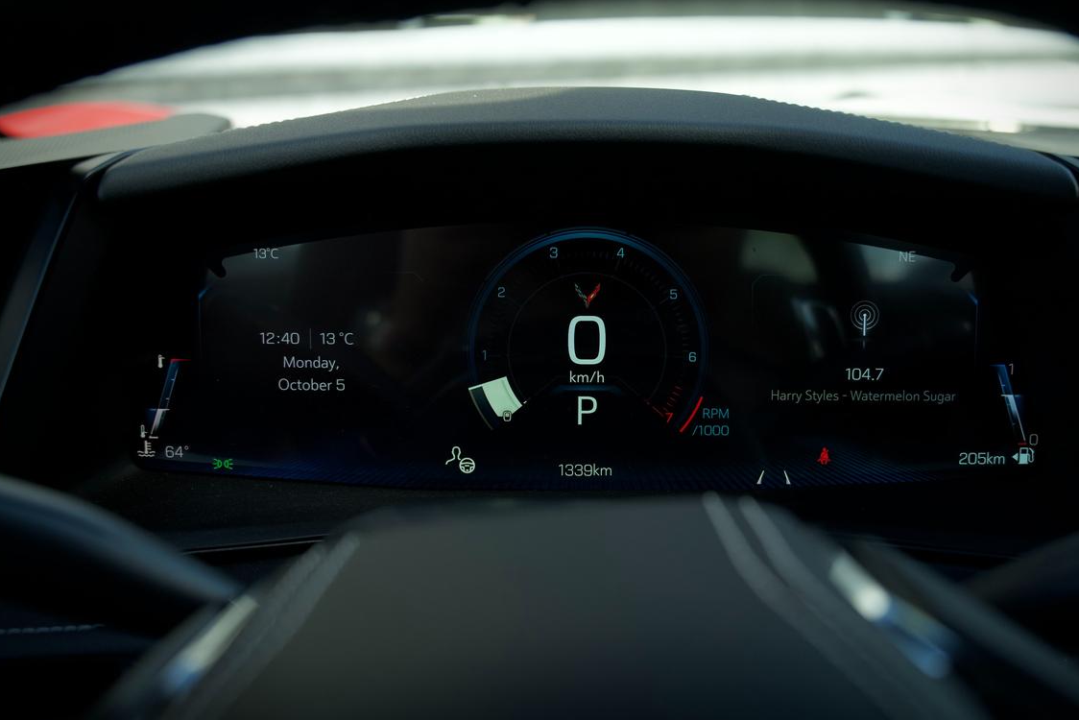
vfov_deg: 32.6
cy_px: 362
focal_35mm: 41
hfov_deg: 47.3
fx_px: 1229
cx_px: 590
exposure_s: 1/50
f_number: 2.8
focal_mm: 24
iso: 250
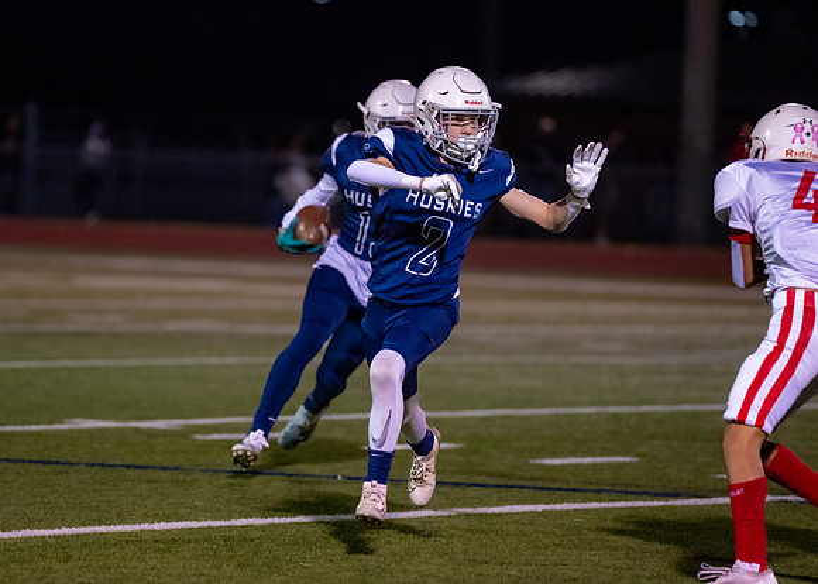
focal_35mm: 263
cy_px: 269
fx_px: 6106
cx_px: 328
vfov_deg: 5.5
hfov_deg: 7.7
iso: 6400
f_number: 2.8
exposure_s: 1/1250
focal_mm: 194
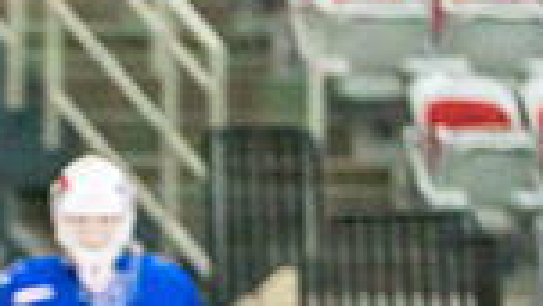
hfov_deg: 3.0
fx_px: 10181
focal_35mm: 707
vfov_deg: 1.7
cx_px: -403
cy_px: 756
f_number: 2.8
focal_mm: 146
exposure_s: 1/1250
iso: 3200
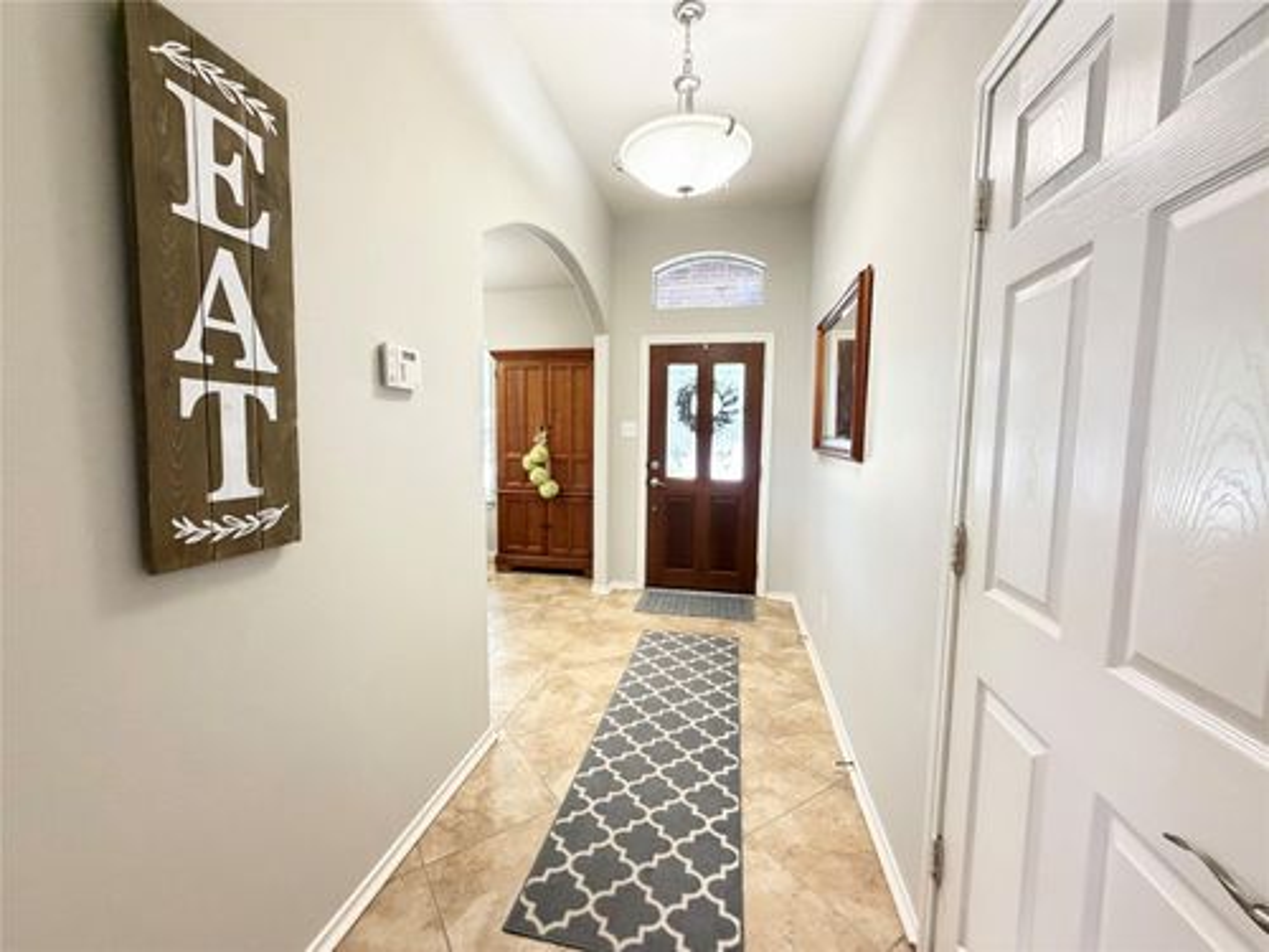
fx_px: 513
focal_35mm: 14
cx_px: 634
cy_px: 476
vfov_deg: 85.7
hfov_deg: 102.1
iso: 640
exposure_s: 1/60
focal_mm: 2.22
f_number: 2.2
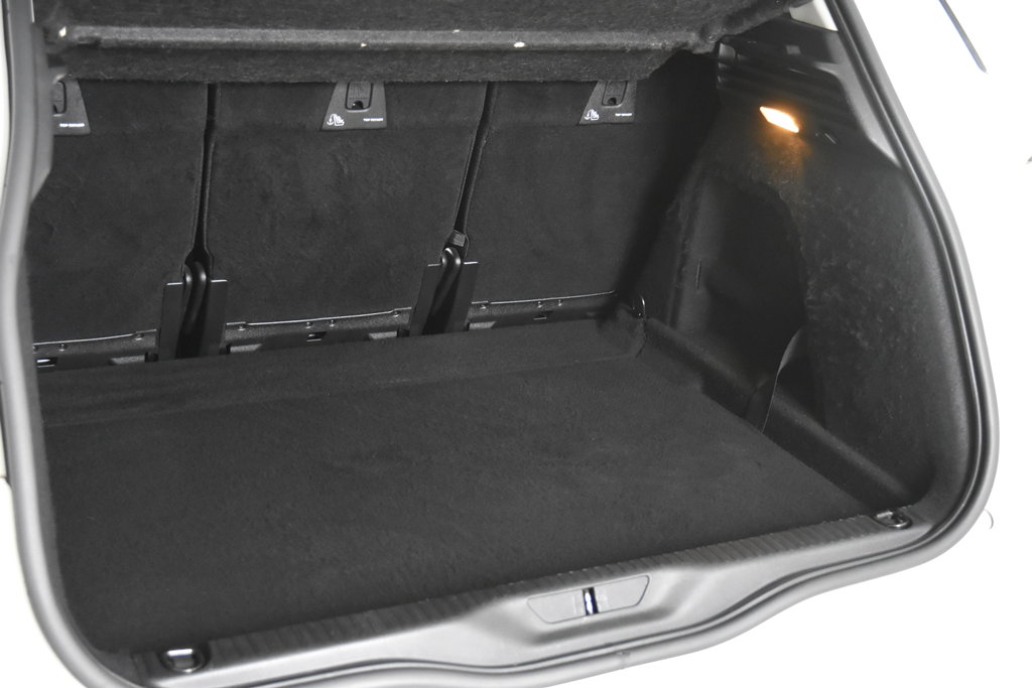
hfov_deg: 42.3
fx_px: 1333
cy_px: 344
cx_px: 516
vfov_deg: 29.0
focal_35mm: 46
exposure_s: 1/50
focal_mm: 31
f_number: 3.3
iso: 3600
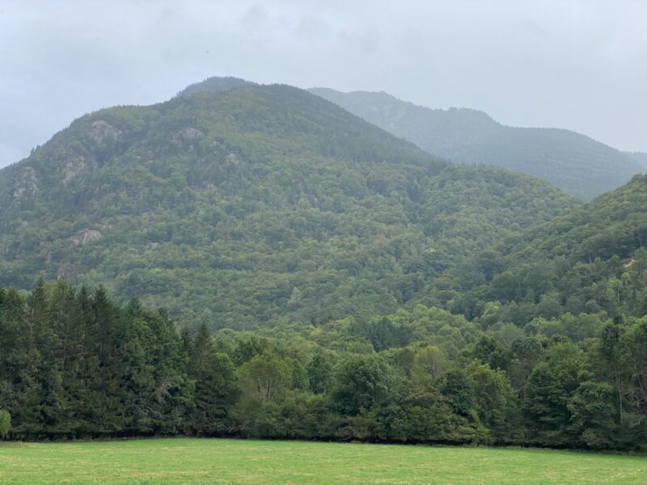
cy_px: 242
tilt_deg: +13.8
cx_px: 324
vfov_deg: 28.0
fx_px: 972
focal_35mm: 52
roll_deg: -1.4
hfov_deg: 36.8
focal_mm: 6
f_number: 2
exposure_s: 1/888
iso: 20
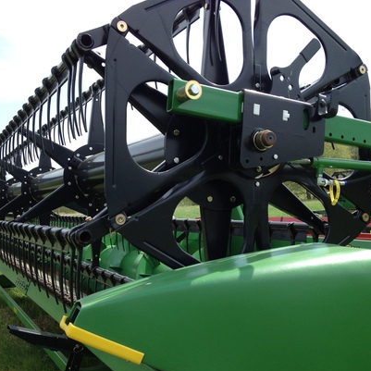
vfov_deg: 40.0
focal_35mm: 42
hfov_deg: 40.0
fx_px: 509
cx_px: 169
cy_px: 188
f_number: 2.4
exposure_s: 1/812
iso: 50
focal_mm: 4.28
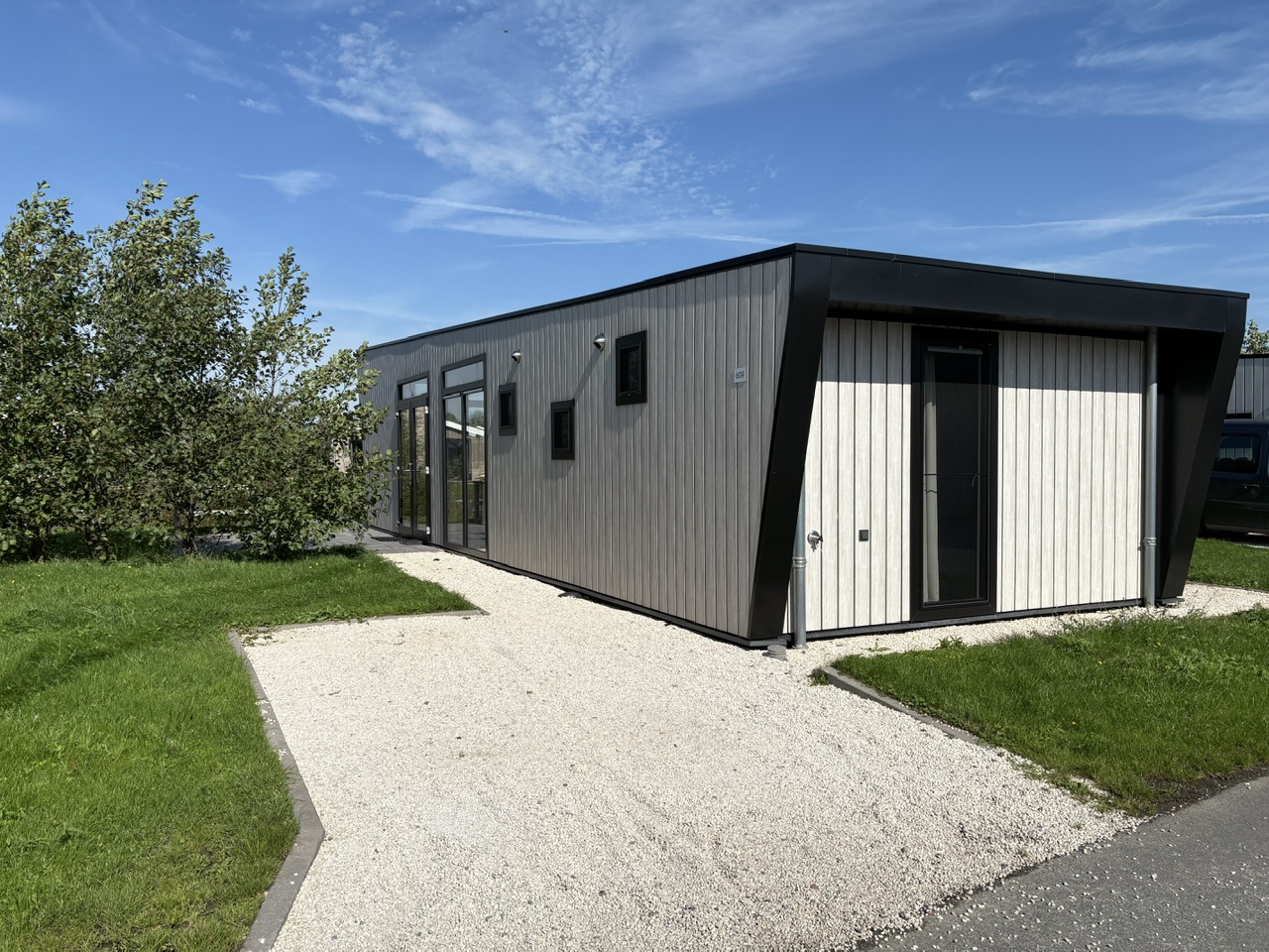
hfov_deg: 67.3
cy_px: 476
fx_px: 953
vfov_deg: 53.1
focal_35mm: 26
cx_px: 634
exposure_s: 1/6329
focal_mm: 5.96
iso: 50
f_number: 1.6
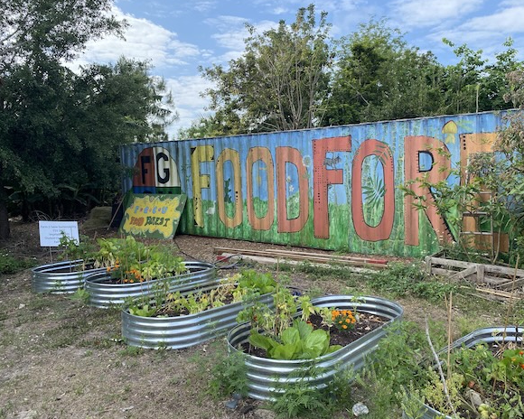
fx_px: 434
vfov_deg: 51.5
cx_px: 288
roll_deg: -1.1
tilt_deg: -4.1
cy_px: 206
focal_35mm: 28
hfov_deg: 62.1
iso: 32
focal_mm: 4.25
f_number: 1.8
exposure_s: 1/762
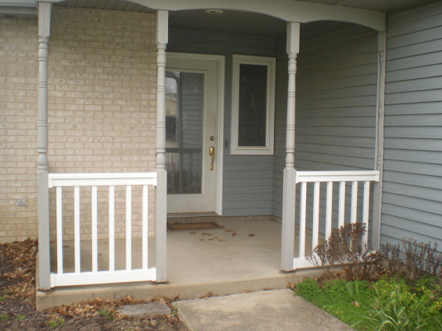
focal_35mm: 40
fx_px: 511
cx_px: 222
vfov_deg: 35.9
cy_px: 164
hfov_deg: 46.8
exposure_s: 1/178
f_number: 4.6
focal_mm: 6.3
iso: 89
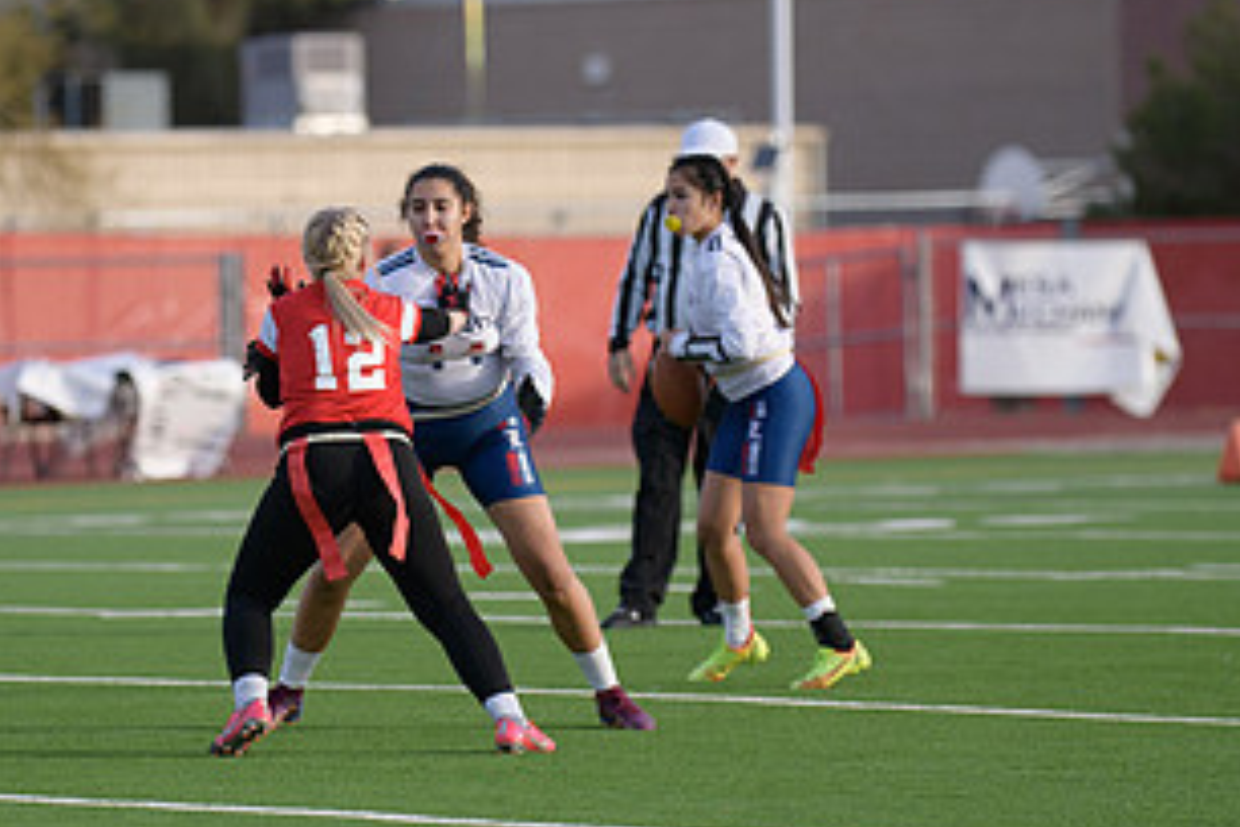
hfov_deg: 6.0
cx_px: 413
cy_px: 432
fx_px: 11745
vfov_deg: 4.0
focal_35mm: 341
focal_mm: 180
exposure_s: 1/3200
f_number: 2.8
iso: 500
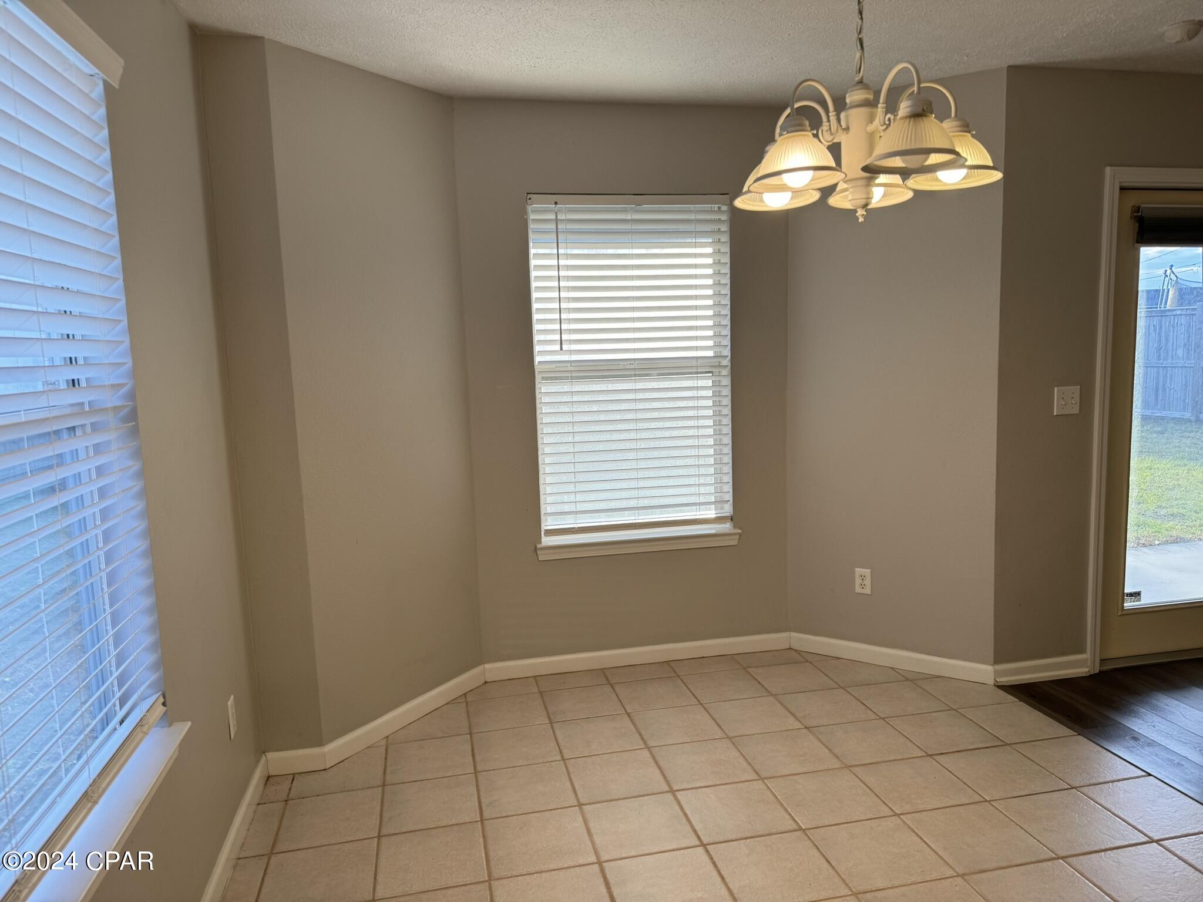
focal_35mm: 24
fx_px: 834
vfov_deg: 56.8
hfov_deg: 71.6
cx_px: 602
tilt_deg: -6.8
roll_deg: +1.4
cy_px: 451
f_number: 1.78
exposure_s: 1/120
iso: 64
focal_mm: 6.86
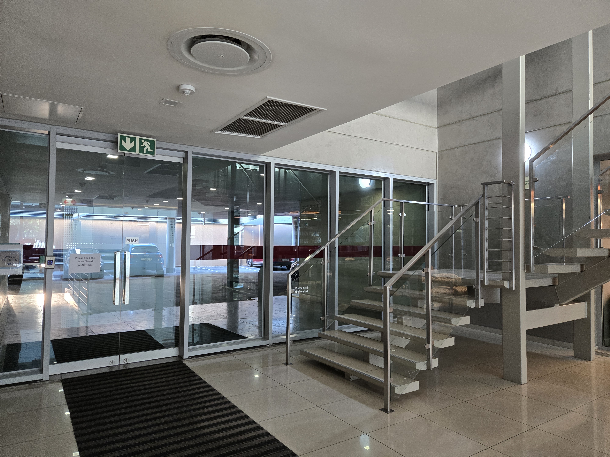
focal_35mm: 23
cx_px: 305
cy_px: 228
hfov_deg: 73.9
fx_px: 405
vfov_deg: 58.9
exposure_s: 1/100
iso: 320
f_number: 1.8
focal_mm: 5.4
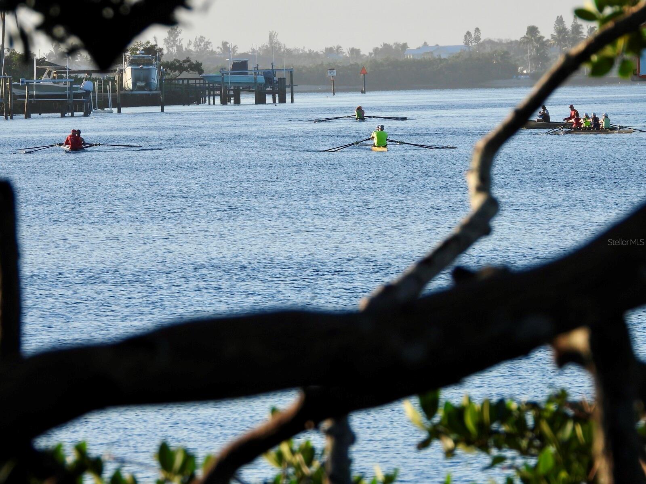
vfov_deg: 2.8
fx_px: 9946
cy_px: 242
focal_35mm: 533
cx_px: 323
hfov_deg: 3.7
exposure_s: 1/320
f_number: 5
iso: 100
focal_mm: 95.8
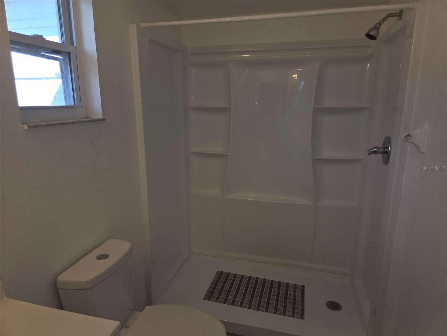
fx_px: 297
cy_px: 168
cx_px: 224
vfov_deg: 58.9
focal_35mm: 23
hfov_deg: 73.9
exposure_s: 1/164
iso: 25
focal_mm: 5.4
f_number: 1.8
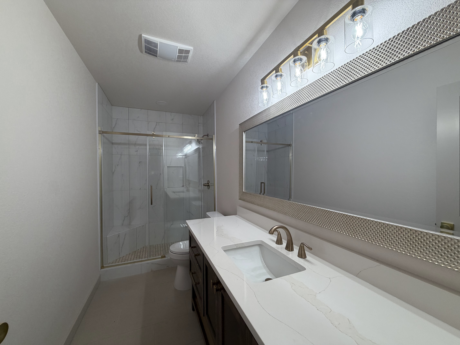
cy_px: 172
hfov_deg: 102.1
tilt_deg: -0.2
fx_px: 186
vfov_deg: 85.7
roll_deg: +0.6
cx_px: 230
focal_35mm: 14
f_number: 2.2
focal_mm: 2.22
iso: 125
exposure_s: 1/120
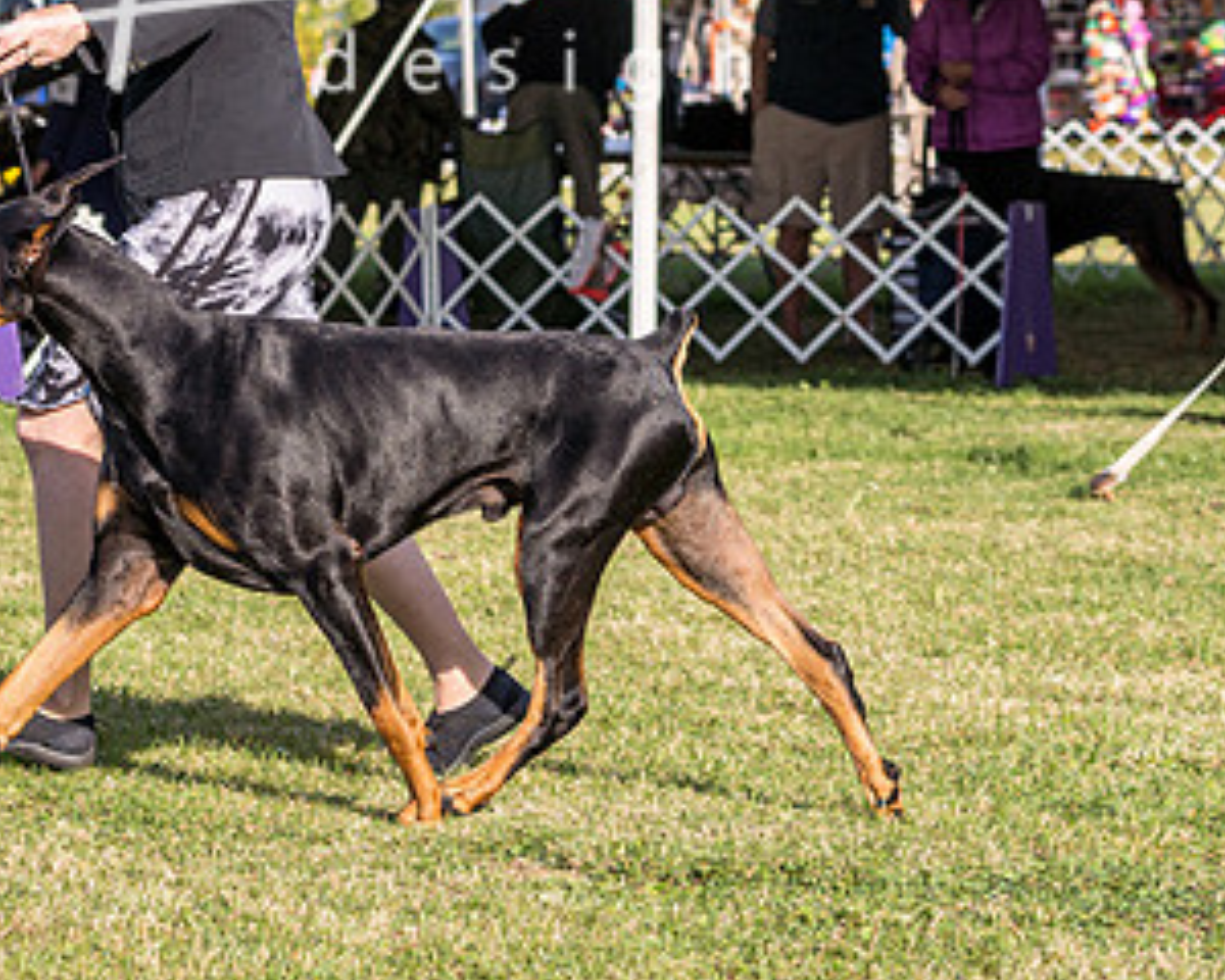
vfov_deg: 9.3
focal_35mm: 165
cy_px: 212
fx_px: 5982
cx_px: 161
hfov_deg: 11.6
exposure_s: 1/1000
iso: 250
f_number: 5.6
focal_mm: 78
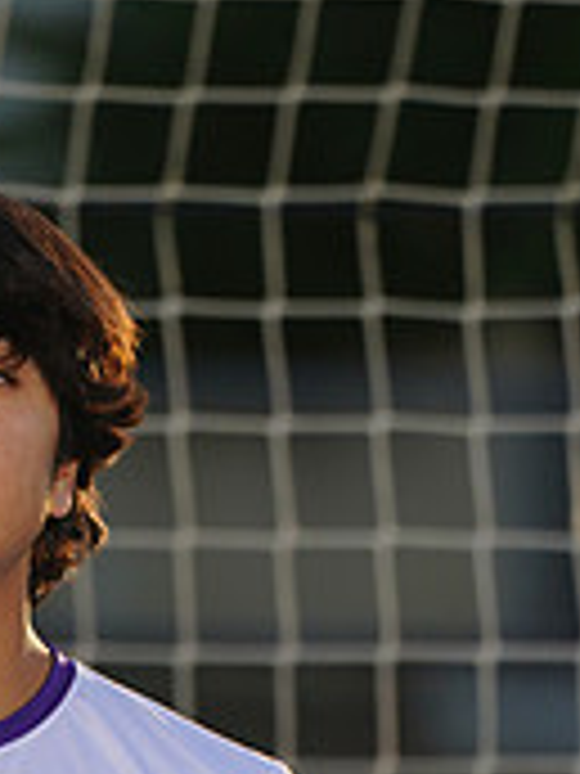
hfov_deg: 1.1
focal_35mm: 1301
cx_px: -61
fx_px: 29065
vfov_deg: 1.5
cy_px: 1251
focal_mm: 400
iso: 100
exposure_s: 1/200
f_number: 8
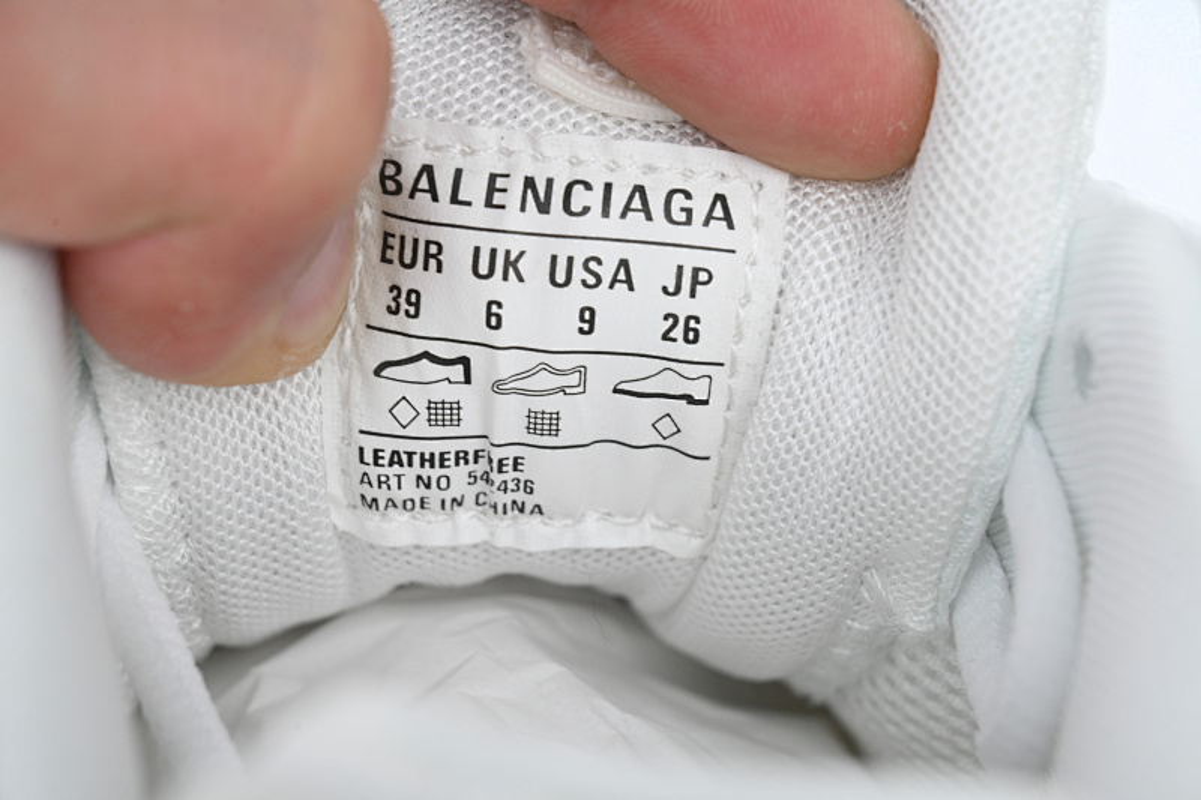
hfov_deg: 17.1
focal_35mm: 120
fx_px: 4002
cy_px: 400
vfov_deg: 11.4
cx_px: 600
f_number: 13
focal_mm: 120
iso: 800
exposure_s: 1/125
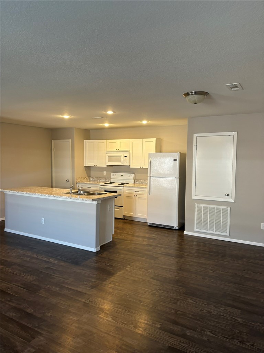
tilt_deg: -4.3
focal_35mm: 26
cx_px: 132
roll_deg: -1.9
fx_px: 264
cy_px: 176
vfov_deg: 67.3
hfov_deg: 53.1
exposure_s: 1/60
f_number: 1.6
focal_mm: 5.96
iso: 125
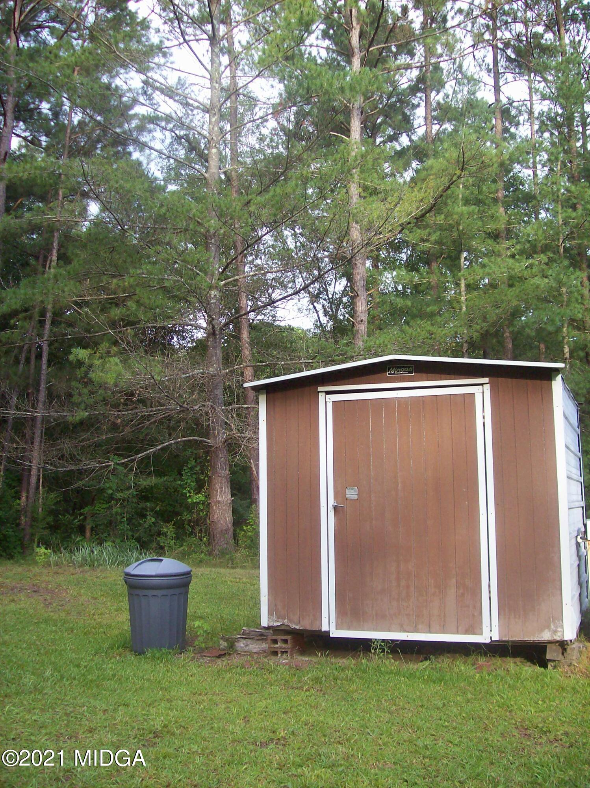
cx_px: 295
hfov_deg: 39.6
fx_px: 819
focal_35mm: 36
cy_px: 394
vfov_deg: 51.4
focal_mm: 6
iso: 80
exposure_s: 1/113
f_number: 2.7
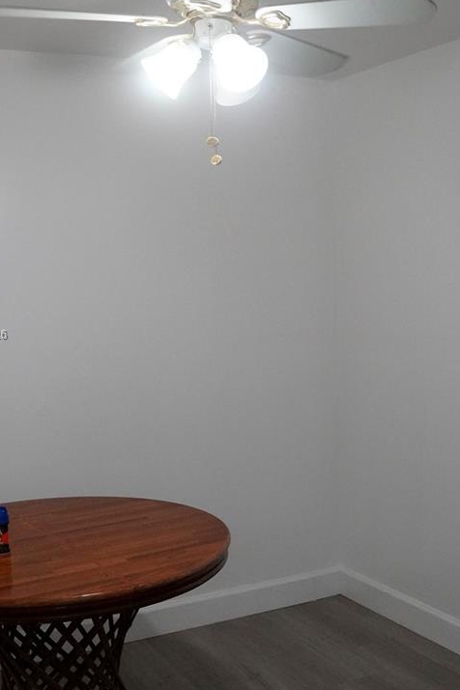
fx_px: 821
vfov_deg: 45.6
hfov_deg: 31.3
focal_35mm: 43
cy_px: 335
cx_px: 238
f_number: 2.8
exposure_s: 1/160
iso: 4000
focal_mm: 17
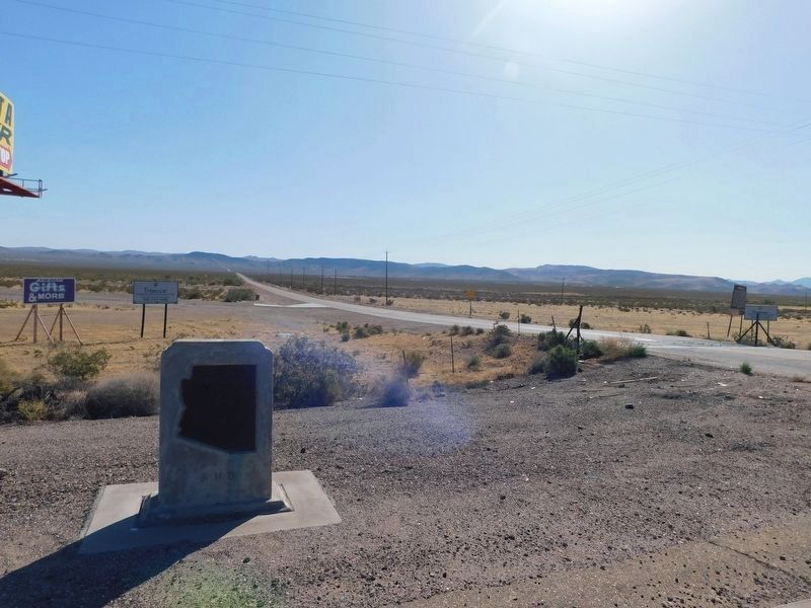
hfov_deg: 73.9
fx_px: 539
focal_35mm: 23
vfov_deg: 58.9
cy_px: 304
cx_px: 406
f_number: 6
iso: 125
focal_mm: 4
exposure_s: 1/800
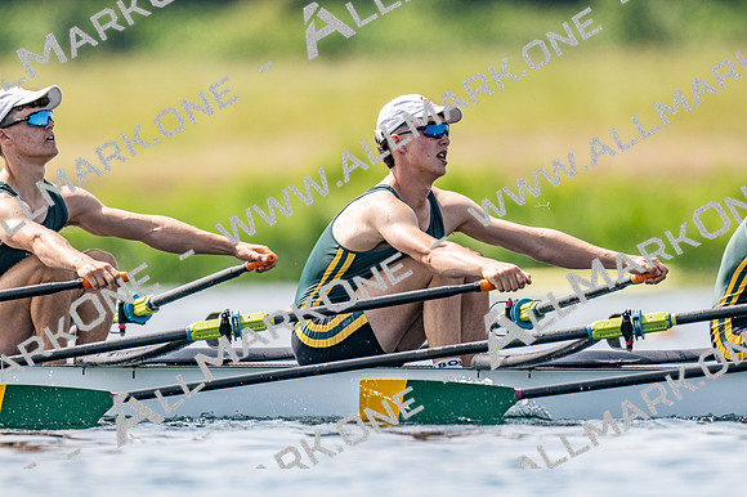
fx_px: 18664
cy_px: 248
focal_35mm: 900
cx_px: 374
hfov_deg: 2.3
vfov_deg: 1.5
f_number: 4
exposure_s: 1/2500
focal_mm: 600
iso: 220
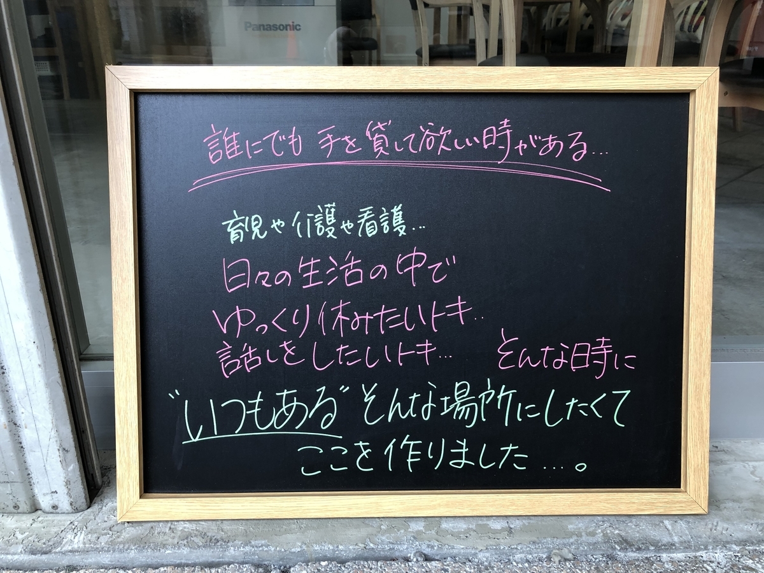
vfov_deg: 49.7
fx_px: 618
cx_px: 382
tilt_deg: -22.0
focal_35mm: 28
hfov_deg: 63.4
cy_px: 286
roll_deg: +0.4
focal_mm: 3.99
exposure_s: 1/33
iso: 40
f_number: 1.8
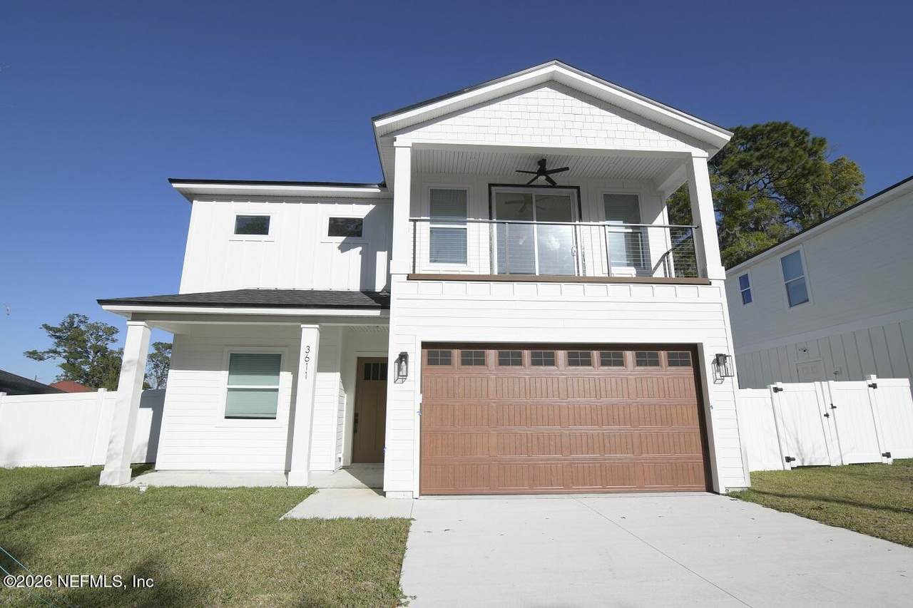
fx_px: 406
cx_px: 456
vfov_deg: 73.7
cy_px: 304
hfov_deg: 96.7
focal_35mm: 16
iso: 125
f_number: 8
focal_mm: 11
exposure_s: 1/400
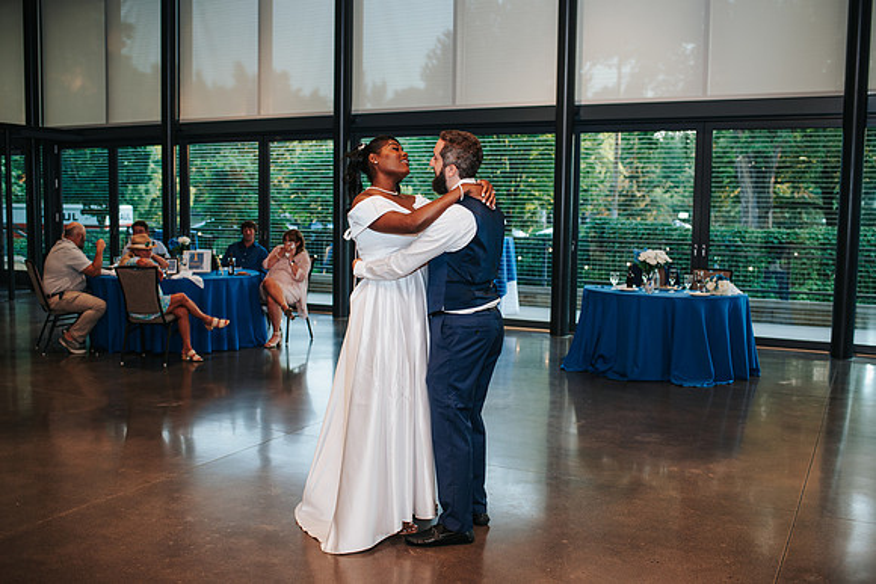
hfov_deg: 53.1
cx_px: 438
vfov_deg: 36.9
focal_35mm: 36
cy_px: 292
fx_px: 877
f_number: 2.8
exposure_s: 1/160
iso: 450
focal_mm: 35
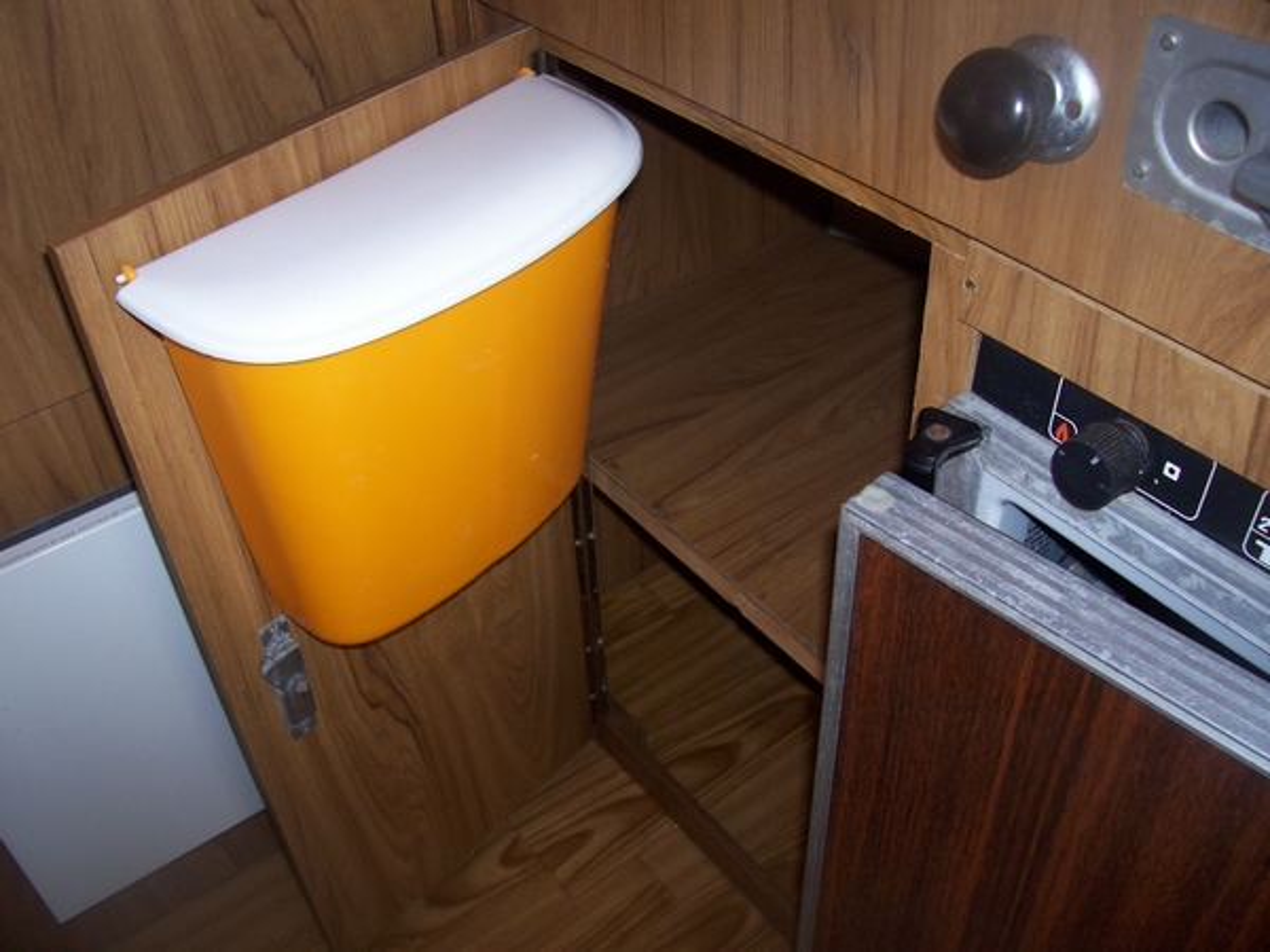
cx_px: 635
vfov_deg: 41.8
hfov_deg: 54.0
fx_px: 1247
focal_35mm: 34
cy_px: 476
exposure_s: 1/64
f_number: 2.7
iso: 80
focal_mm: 5.6
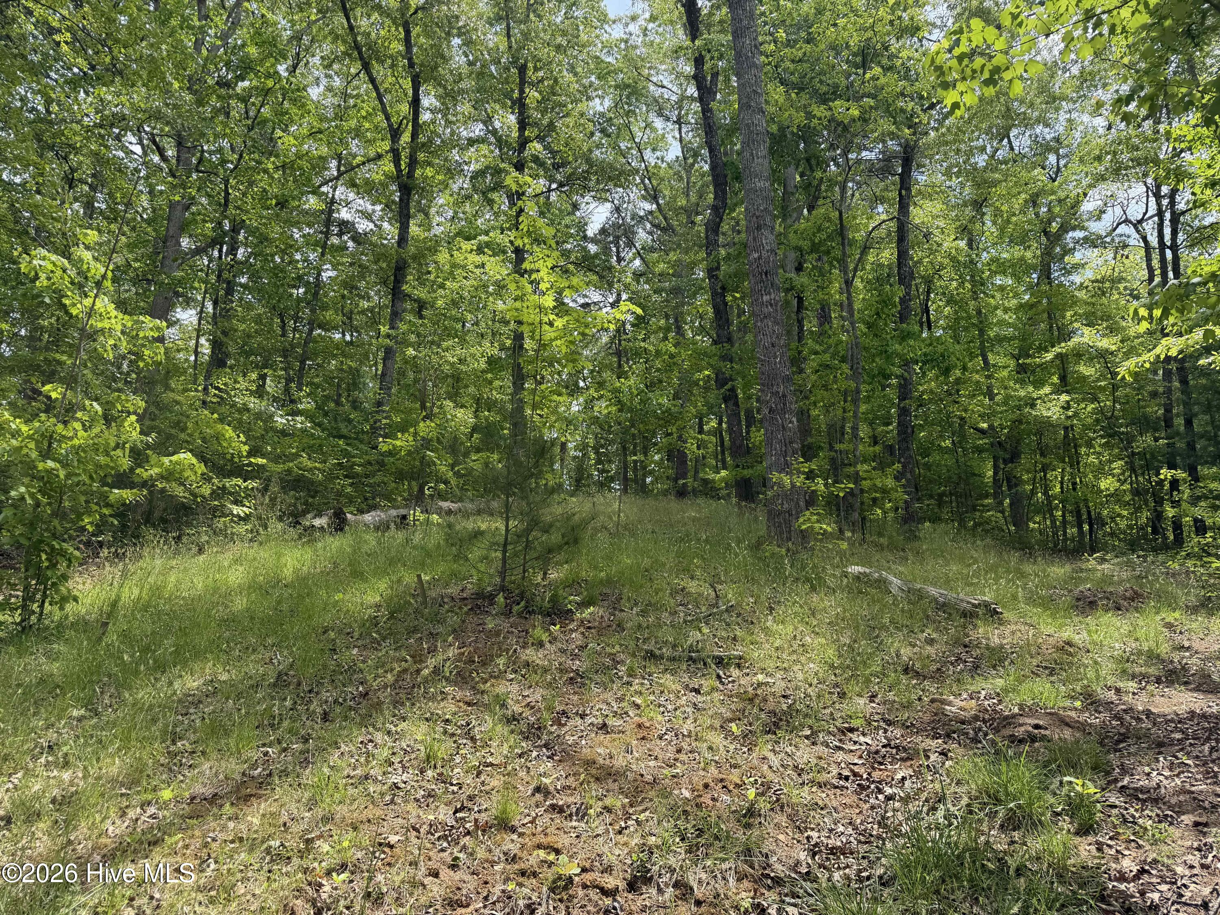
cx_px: 610
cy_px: 458
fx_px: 846
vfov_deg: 56.8
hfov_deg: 71.6
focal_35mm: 24
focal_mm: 6.76
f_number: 1.78
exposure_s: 1/1464
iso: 80
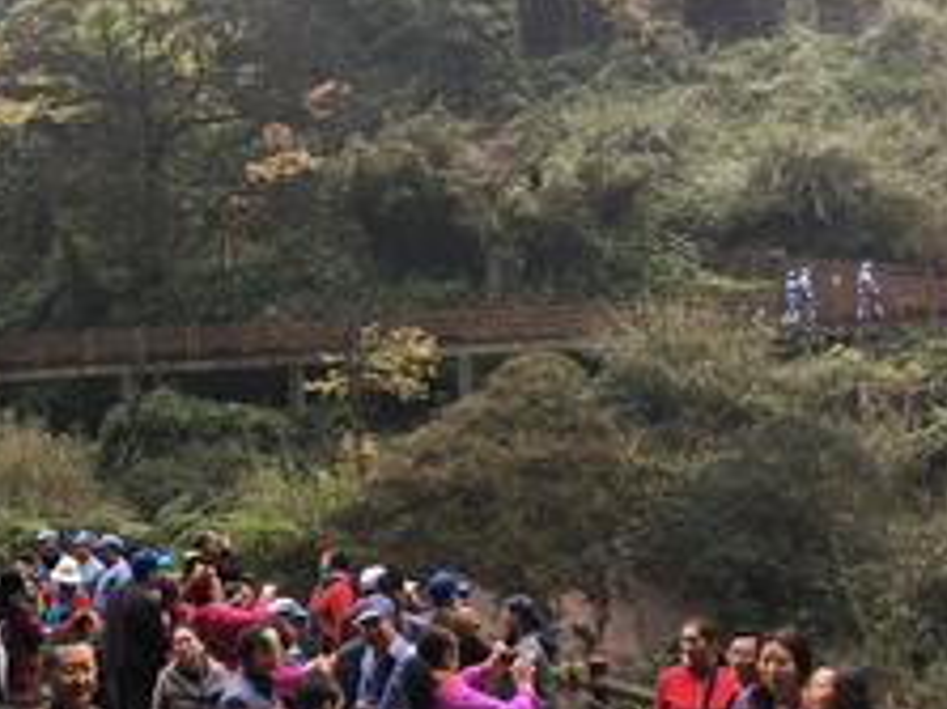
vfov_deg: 22.6
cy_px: 308
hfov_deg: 28.1
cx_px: 13
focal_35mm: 65
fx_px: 1777
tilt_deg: +5.0
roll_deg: +1.1
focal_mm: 4.15
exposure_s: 1/100
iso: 32
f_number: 2.2
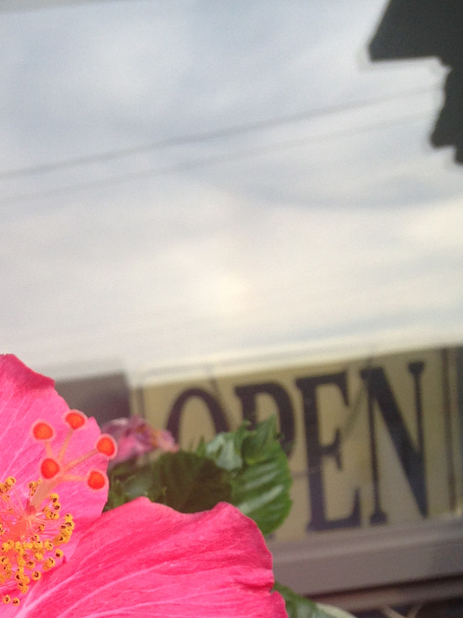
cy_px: 658
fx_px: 1284
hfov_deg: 19.7
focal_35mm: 72
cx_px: -25
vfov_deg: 25.3
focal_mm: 4.12
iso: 50
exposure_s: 1/141
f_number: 2.4
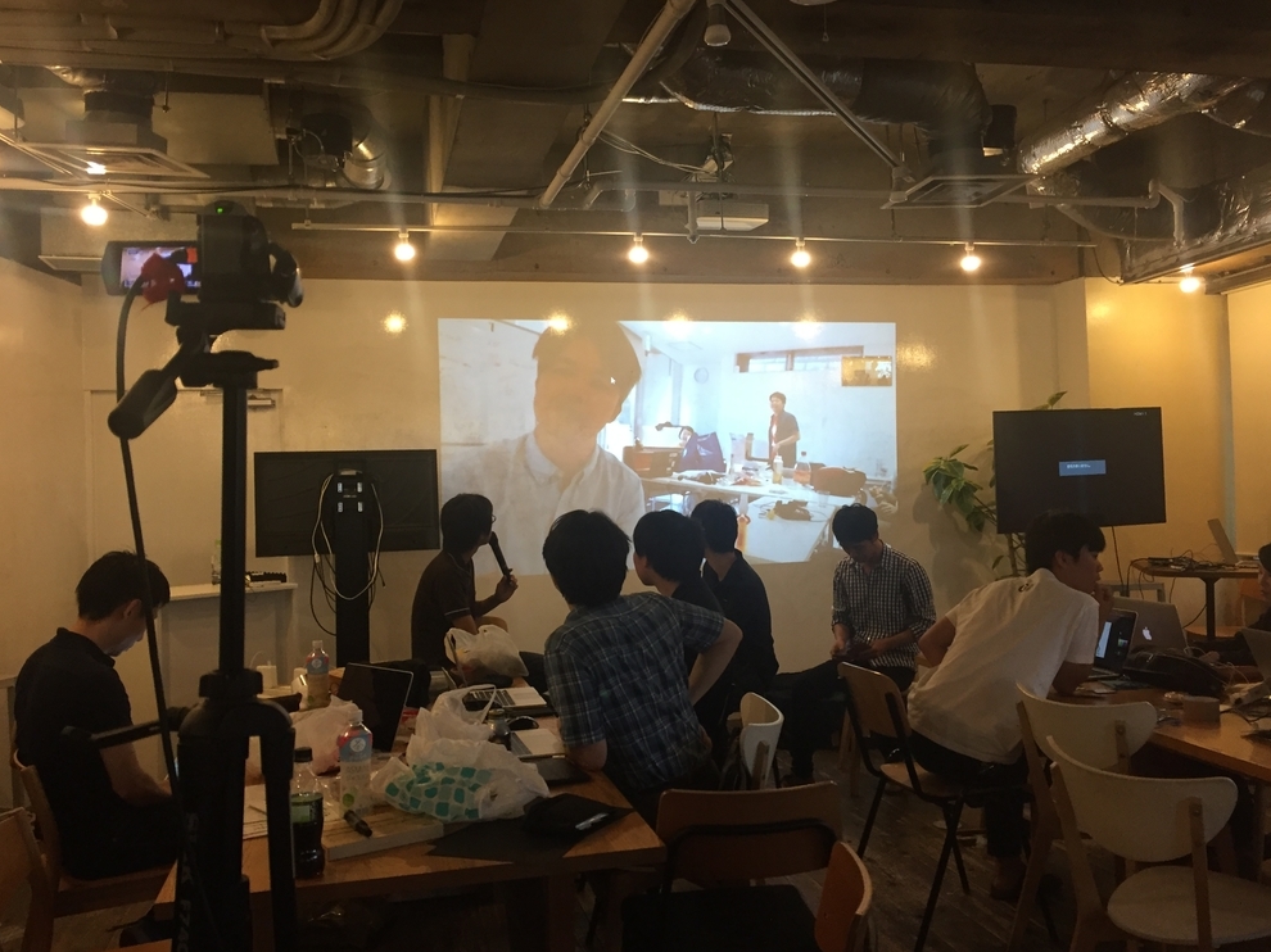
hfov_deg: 60.0
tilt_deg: -0.8
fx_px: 1101
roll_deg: +0.6
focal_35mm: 30
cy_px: 470
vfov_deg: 46.8
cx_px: 621
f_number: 2.2
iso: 125
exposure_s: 1/30
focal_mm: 4.15
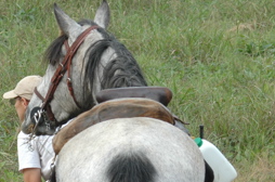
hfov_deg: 7.8
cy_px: 194
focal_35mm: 265
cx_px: 6
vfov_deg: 5.1
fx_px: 2019
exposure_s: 1/200
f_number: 7.1
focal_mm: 70
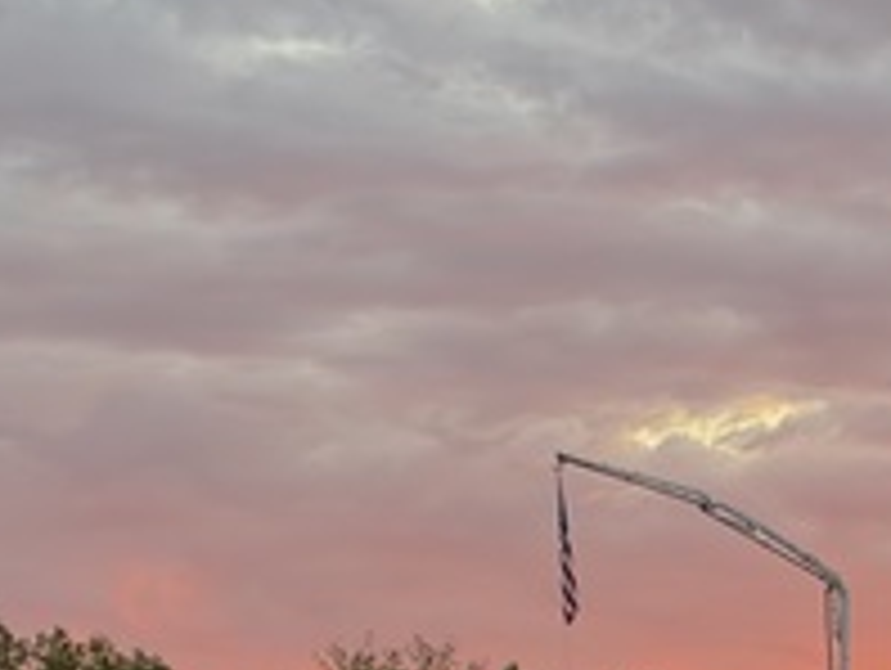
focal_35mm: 124
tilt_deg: -10.3
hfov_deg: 14.3
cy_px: 1524
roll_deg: +0.1
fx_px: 3196
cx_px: 1534
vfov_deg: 10.5
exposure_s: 1/203
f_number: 1.48
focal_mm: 6.93
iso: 125
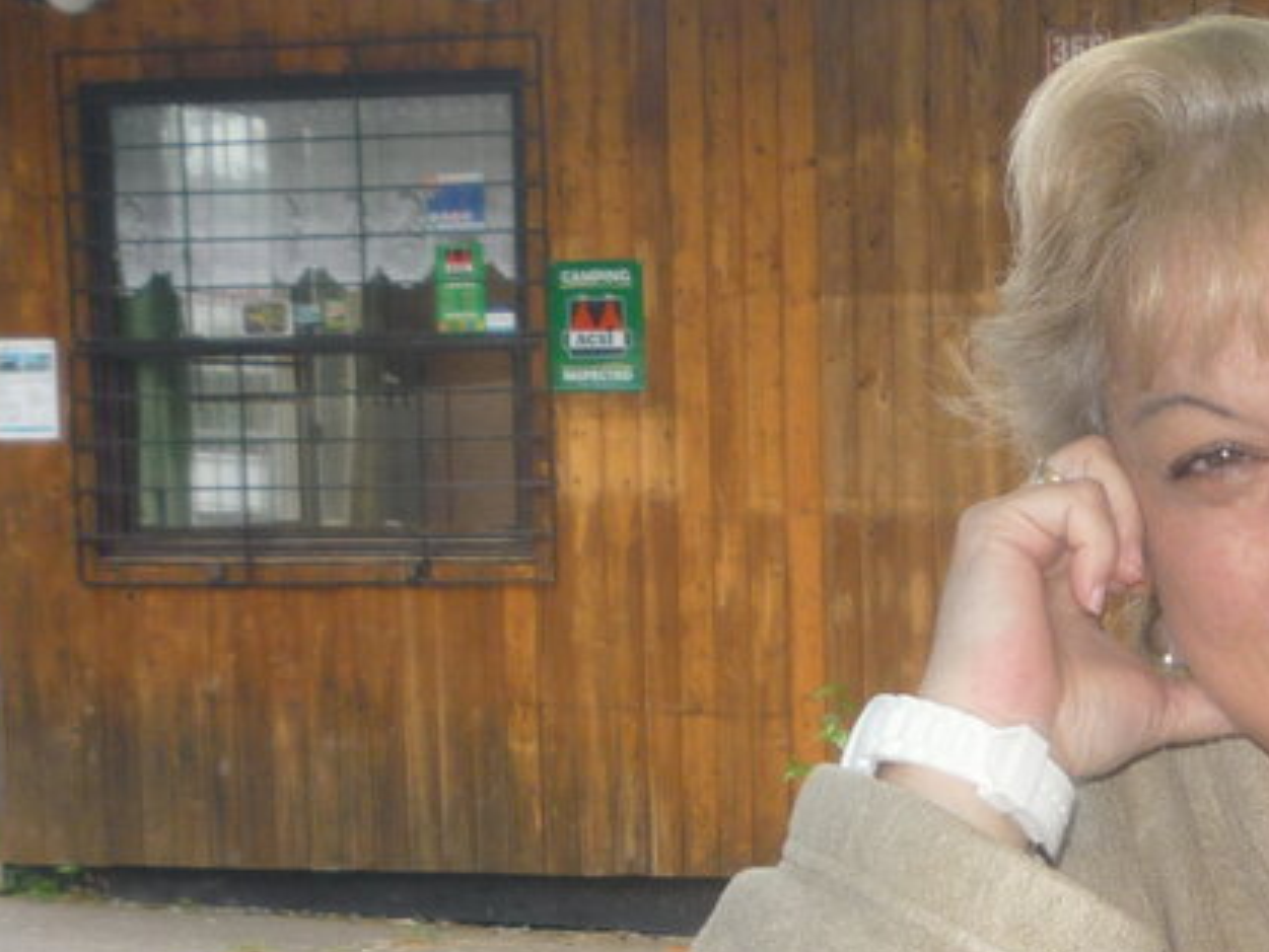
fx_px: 3374
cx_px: 1312
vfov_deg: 15.9
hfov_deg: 20.5
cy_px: 879
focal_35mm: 92
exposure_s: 1/80
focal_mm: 5.2
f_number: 3.3
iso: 100
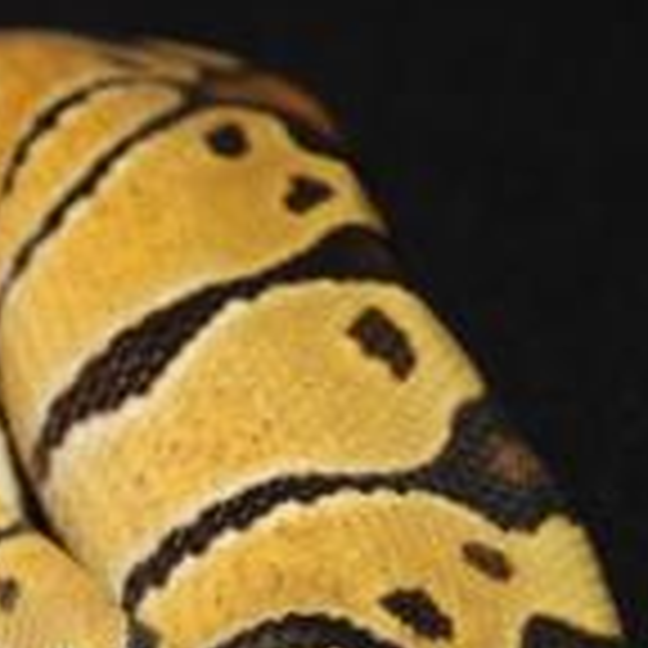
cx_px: -216
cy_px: 554
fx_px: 6297
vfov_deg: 5.9
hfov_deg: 5.8
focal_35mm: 297
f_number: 5.6
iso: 200
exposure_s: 1/60
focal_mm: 75
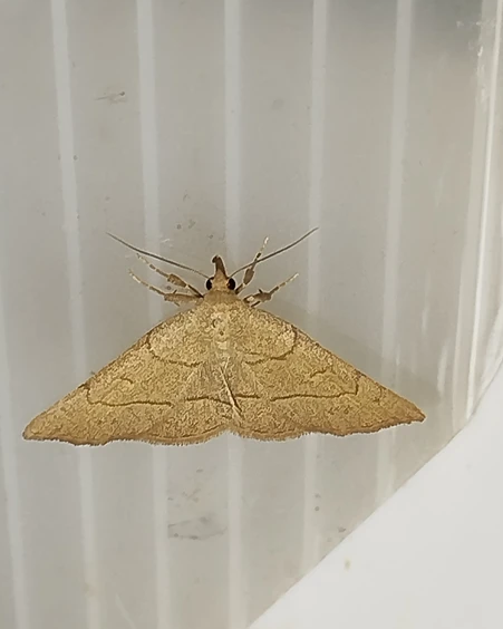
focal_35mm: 124
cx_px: 250
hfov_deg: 12.4
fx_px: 2308
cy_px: 337
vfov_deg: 15.5
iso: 125
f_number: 1.7
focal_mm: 5.31
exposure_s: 1/50
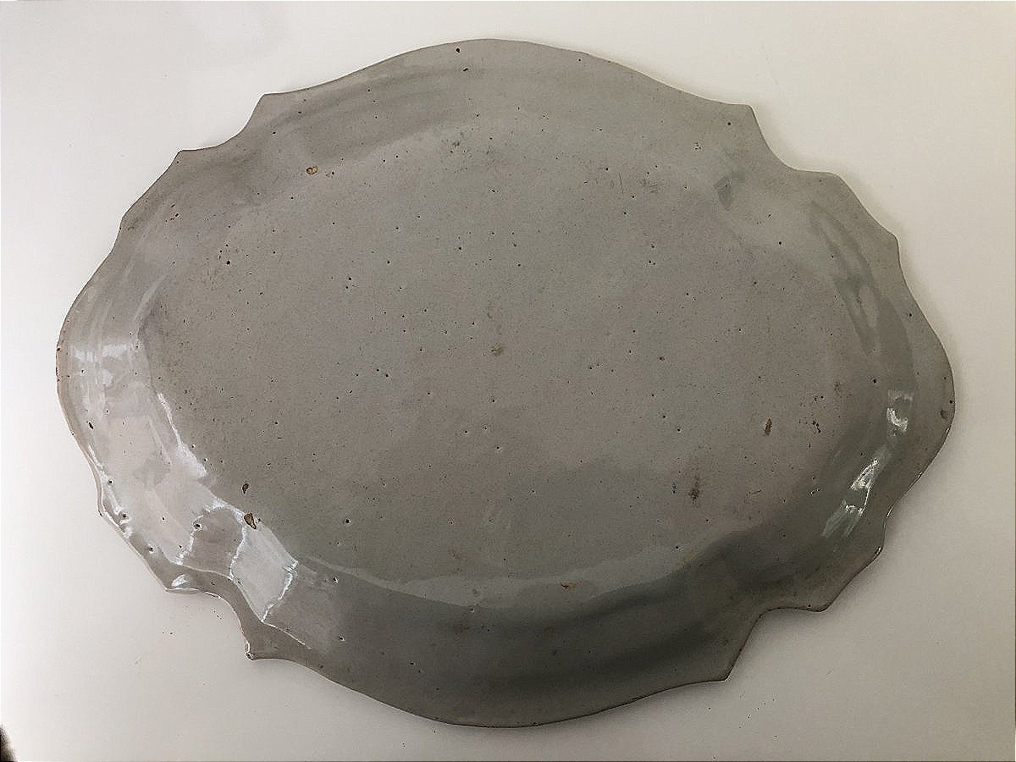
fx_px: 822
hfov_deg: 63.4
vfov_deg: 49.7
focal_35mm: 28
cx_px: 508
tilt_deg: -84.6
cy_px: 381
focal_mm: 3.99
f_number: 1.8
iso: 40
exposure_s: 1/15
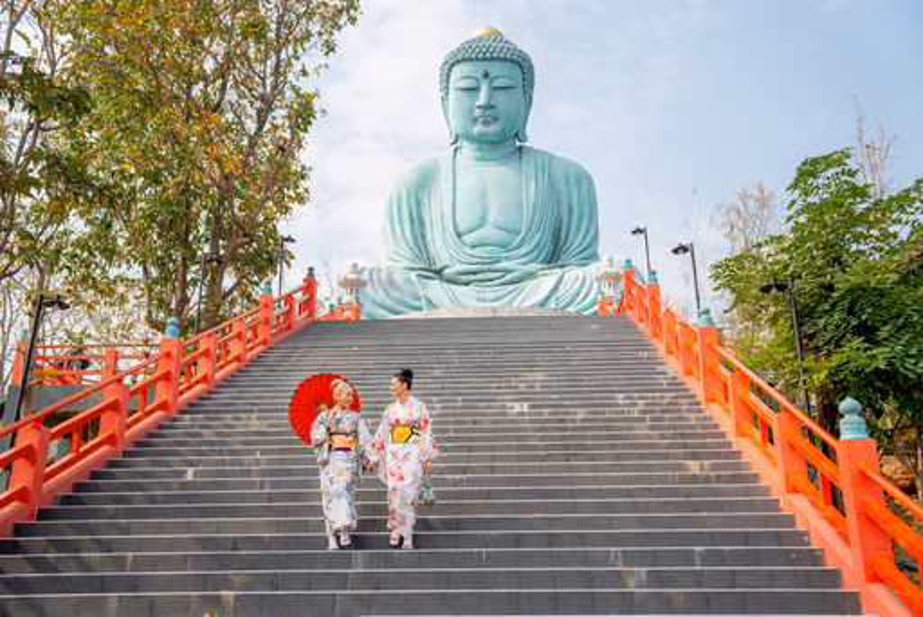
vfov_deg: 35.1
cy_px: 308
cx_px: 462
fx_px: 975
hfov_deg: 50.7
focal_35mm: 38
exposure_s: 1/2000
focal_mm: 38
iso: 200
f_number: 2.8
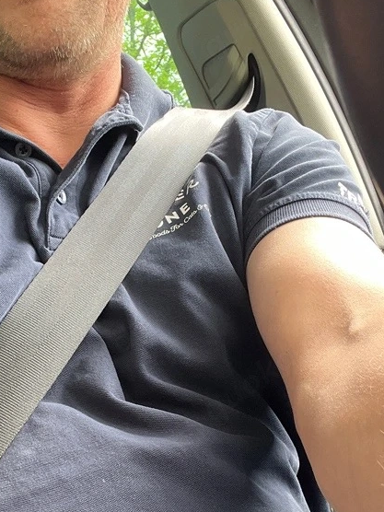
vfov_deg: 34.7
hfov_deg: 26.8
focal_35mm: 54
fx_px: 799
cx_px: 111
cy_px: 389
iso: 100
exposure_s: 1/60
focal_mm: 2.71
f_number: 2.2
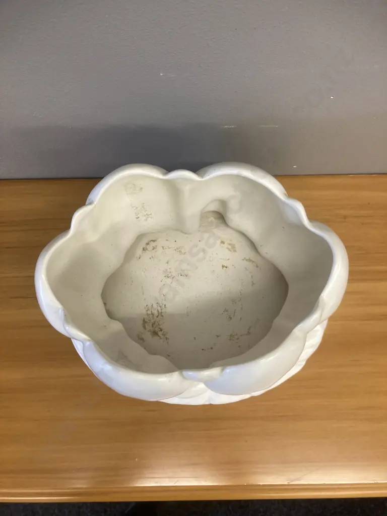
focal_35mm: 28
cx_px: 194
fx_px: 417
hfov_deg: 49.7
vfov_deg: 63.4
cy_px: 258
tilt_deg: -75.4
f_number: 1.8
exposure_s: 1/50
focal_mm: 3.99
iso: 80
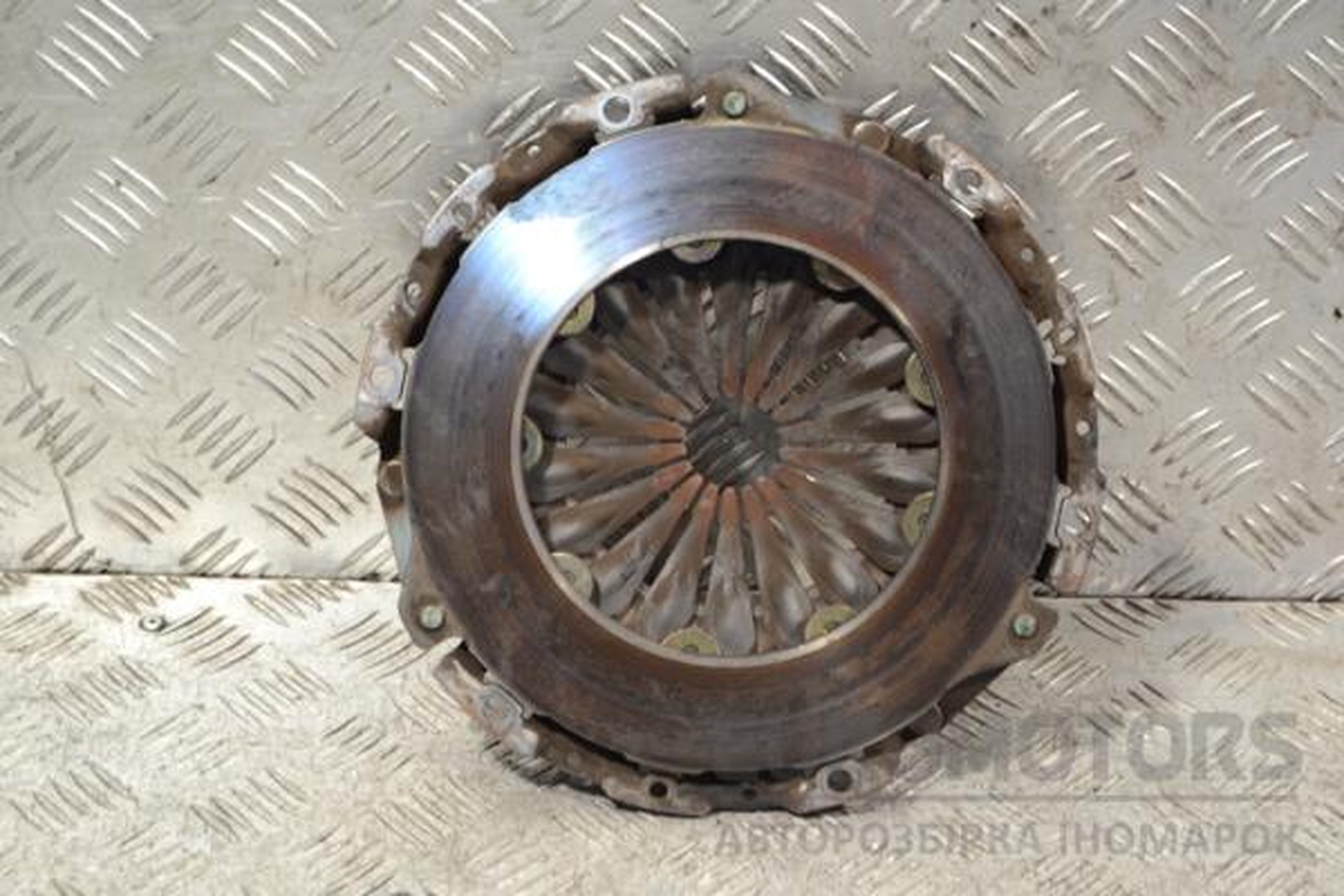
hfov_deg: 27.0
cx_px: 672
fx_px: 2800
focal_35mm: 75
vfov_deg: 18.2
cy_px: 448
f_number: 5.6
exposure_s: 1/30
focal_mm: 50
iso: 450
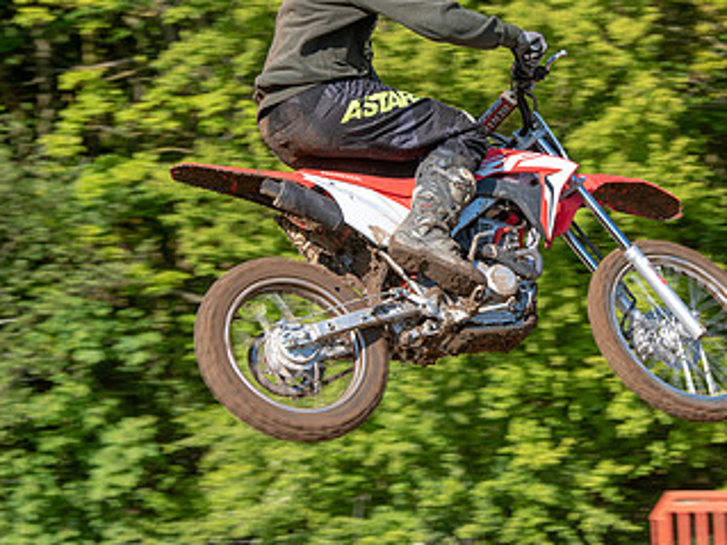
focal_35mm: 211
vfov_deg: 7.0
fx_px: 4430
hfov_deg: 9.4
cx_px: 556
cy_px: 164
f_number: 8
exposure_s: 1/320
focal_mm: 100
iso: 200
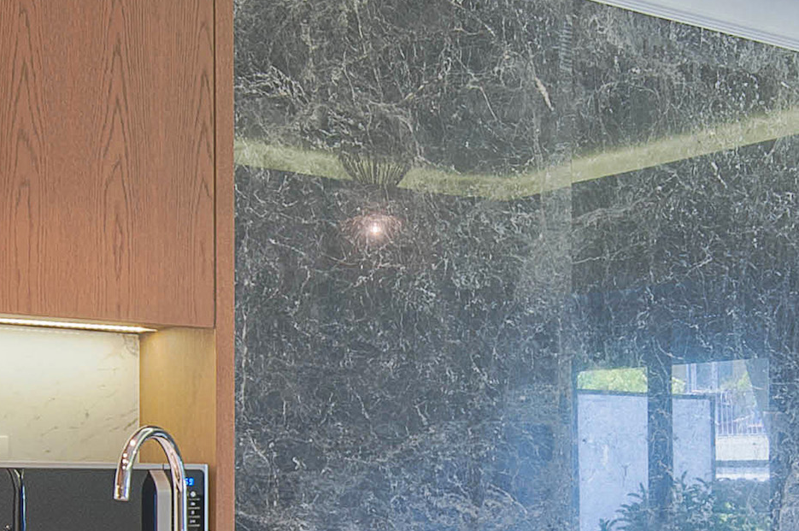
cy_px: 480
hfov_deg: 30.0
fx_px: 1486
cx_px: 496
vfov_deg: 19.9
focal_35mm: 67
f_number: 8
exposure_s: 1/6
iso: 200
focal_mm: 11
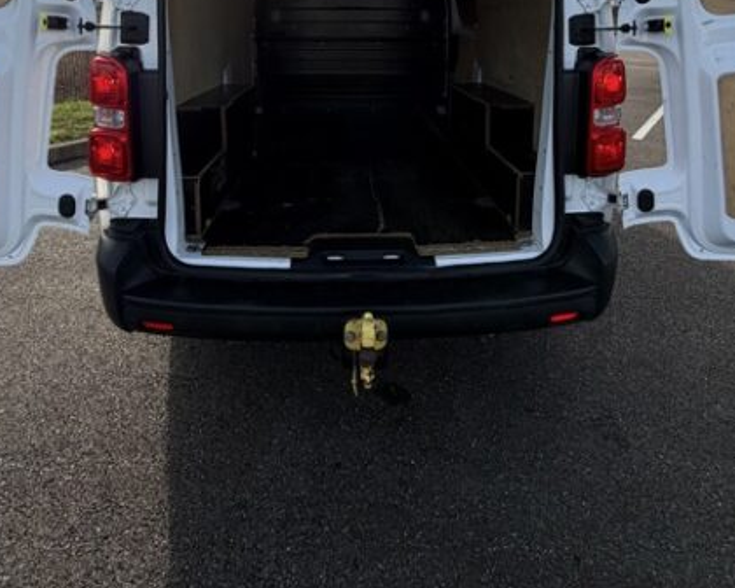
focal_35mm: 25
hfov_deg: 68.1
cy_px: 86
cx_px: 369
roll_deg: +1.5
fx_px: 544
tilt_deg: -8.7
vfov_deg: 51.7
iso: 32
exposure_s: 1/770
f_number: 2.2
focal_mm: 2.22
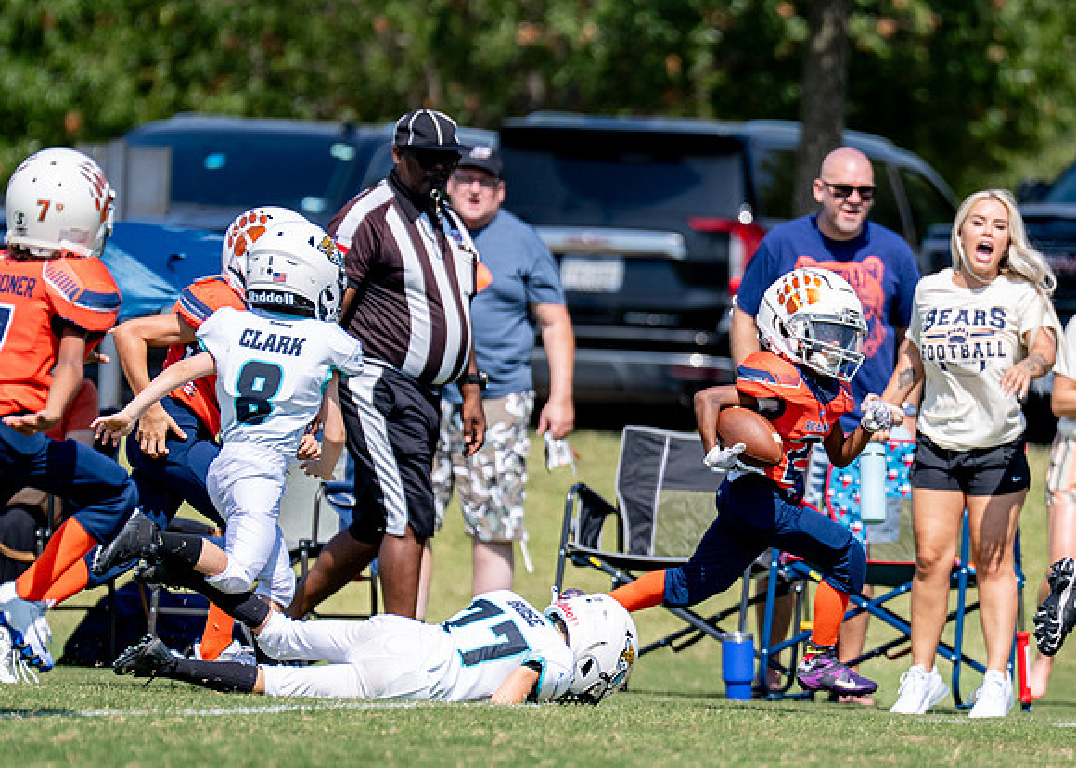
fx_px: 12823
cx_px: 740
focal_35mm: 420
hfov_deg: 4.8
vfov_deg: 3.4
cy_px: 490
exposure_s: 1/3200
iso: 125
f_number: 2.8
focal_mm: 200
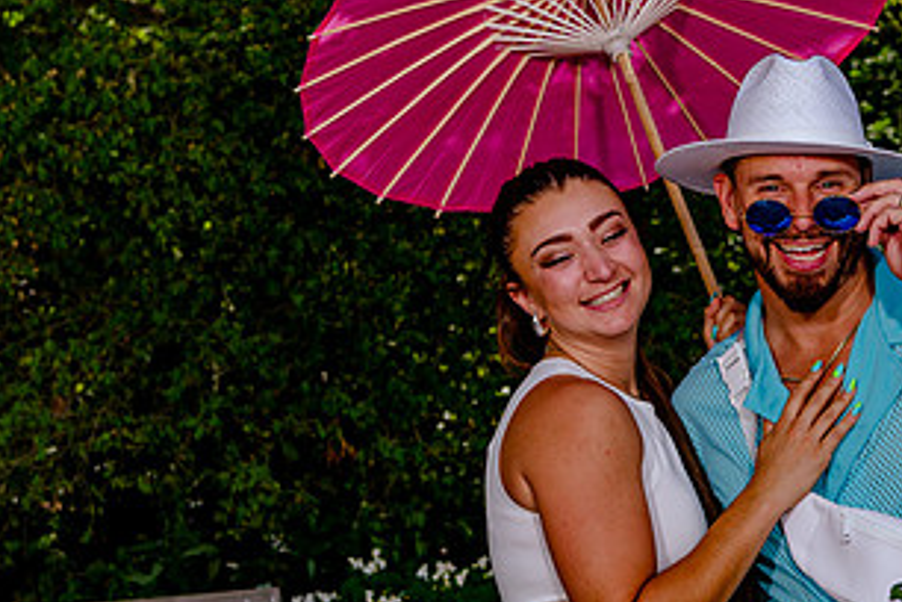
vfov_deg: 12.9
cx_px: 705
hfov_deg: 19.1
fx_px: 2656
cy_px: 274
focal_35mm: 106
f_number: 7.1
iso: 200
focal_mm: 56
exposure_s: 1/400
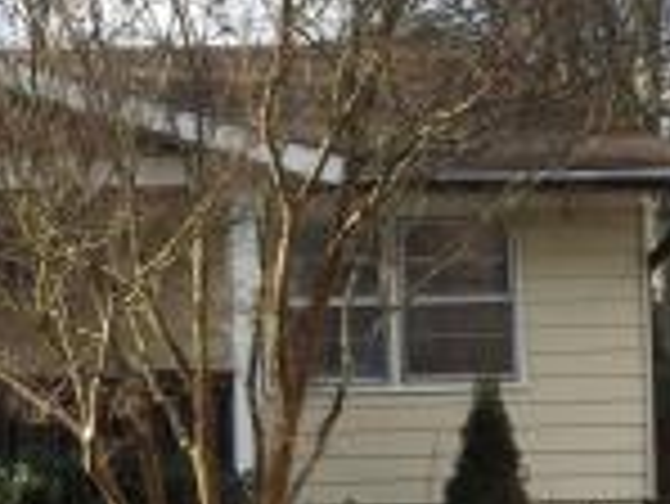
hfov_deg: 11.6
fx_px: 3099
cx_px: -459
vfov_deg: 9.3
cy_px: 356
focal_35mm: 160
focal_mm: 7.4
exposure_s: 1/320
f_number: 3.6
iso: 100
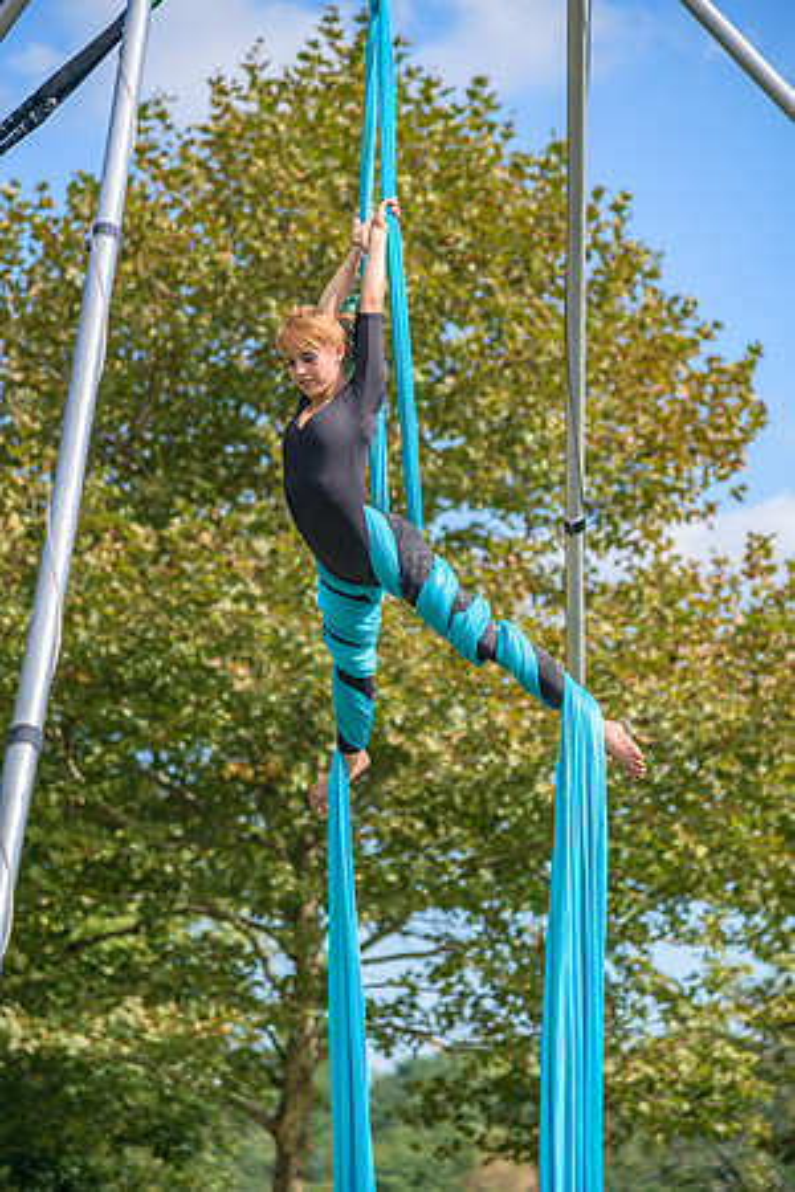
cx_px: 398
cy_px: 596
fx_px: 3975
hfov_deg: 11.4
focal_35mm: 120
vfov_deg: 17.1
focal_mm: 120
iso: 160
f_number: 4
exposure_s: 1/500
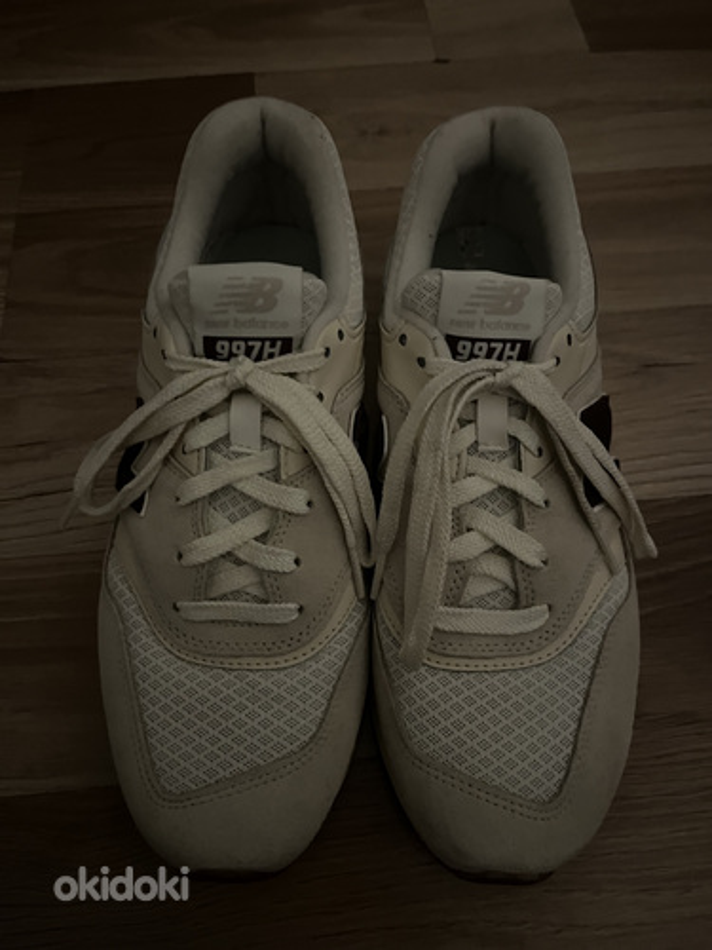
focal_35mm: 26
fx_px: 713
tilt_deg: -65.8
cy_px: 475
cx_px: 356
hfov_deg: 53.1
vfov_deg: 67.3
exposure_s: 1/17
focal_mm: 5.1
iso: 1000
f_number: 1.6
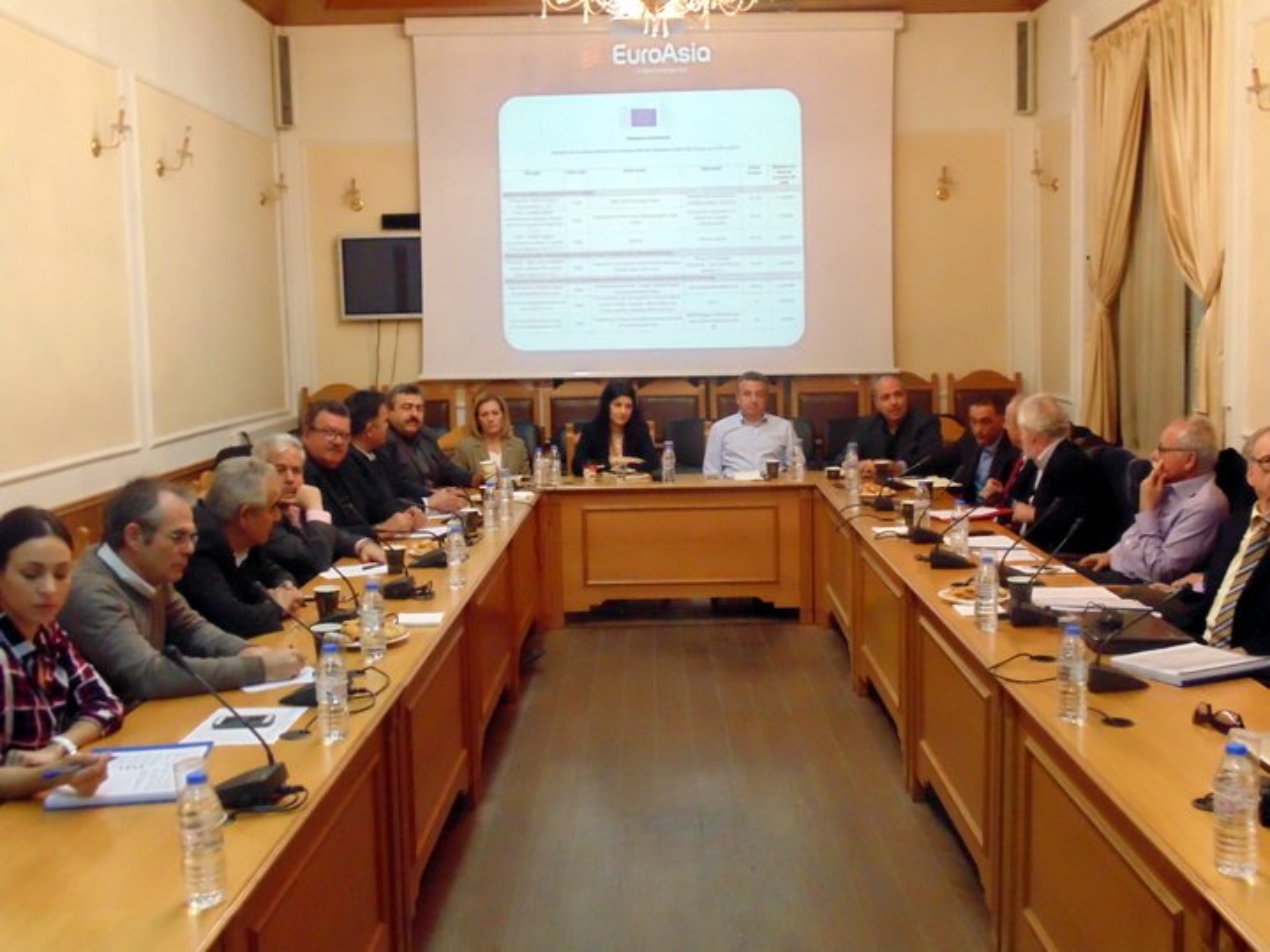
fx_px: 1504
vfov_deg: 35.1
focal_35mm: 41
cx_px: 635
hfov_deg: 45.8
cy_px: 476
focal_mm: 7.4
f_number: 3.6
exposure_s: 1/20
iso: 640
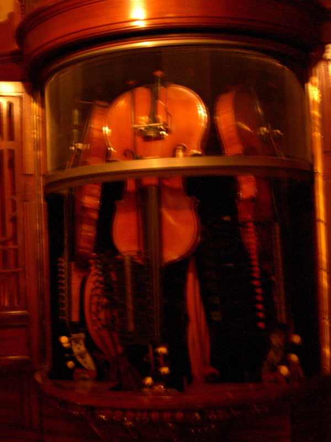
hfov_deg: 28.0
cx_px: 166
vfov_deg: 36.8
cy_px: 221
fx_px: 663
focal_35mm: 52
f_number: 3.2
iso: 400
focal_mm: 11.1
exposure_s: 1
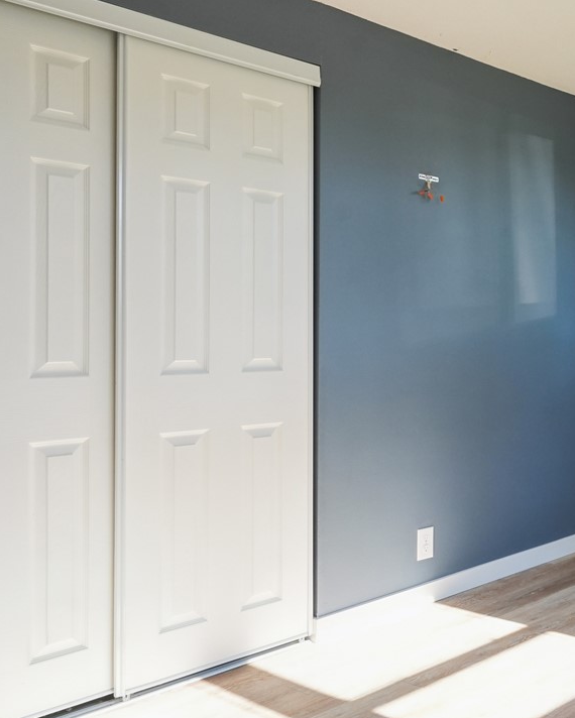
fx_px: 808
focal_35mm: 38
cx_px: 692
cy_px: 311
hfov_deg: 32.4
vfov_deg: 47.8
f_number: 9
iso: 640
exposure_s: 1/80
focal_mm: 17
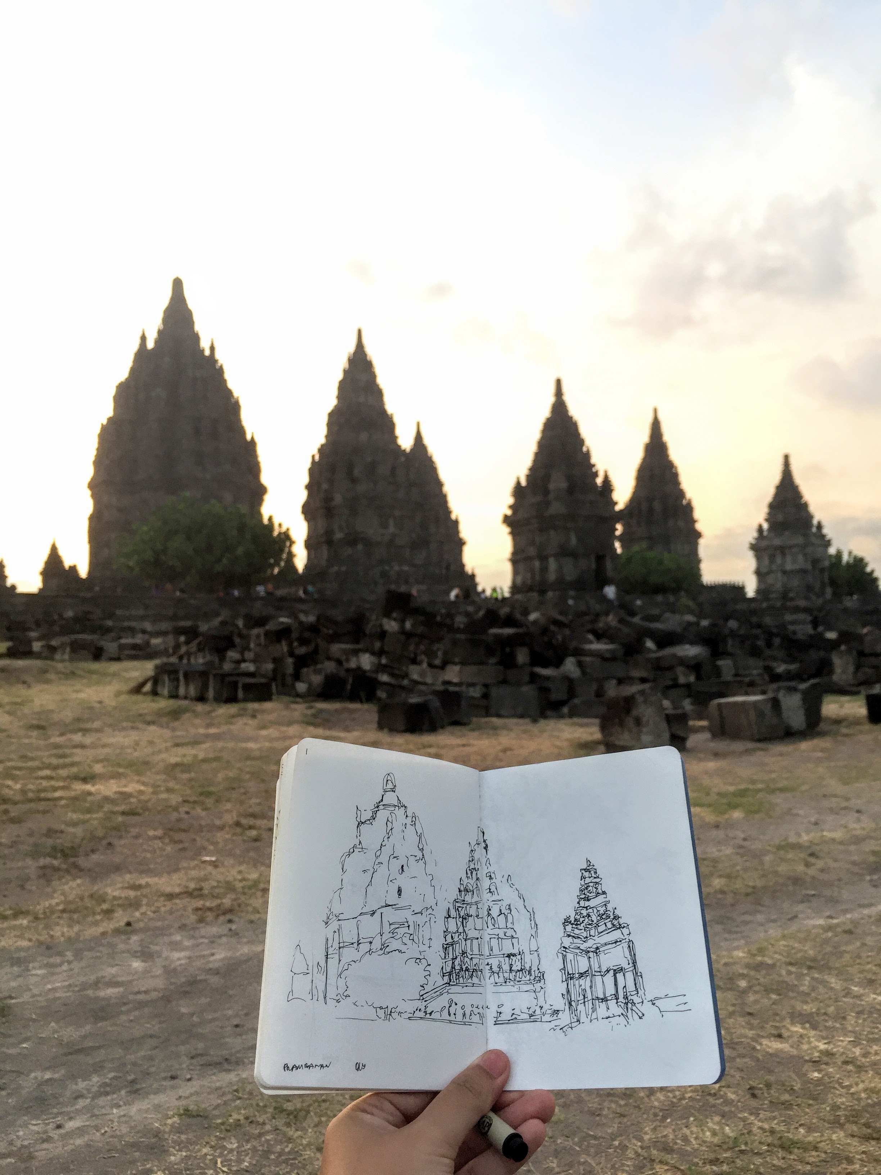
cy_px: 588
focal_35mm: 29
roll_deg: +1.9
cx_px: 440
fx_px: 984
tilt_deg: +5.2
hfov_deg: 48.2
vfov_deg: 61.7
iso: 50
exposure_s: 1/100
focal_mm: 4.15
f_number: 2.2
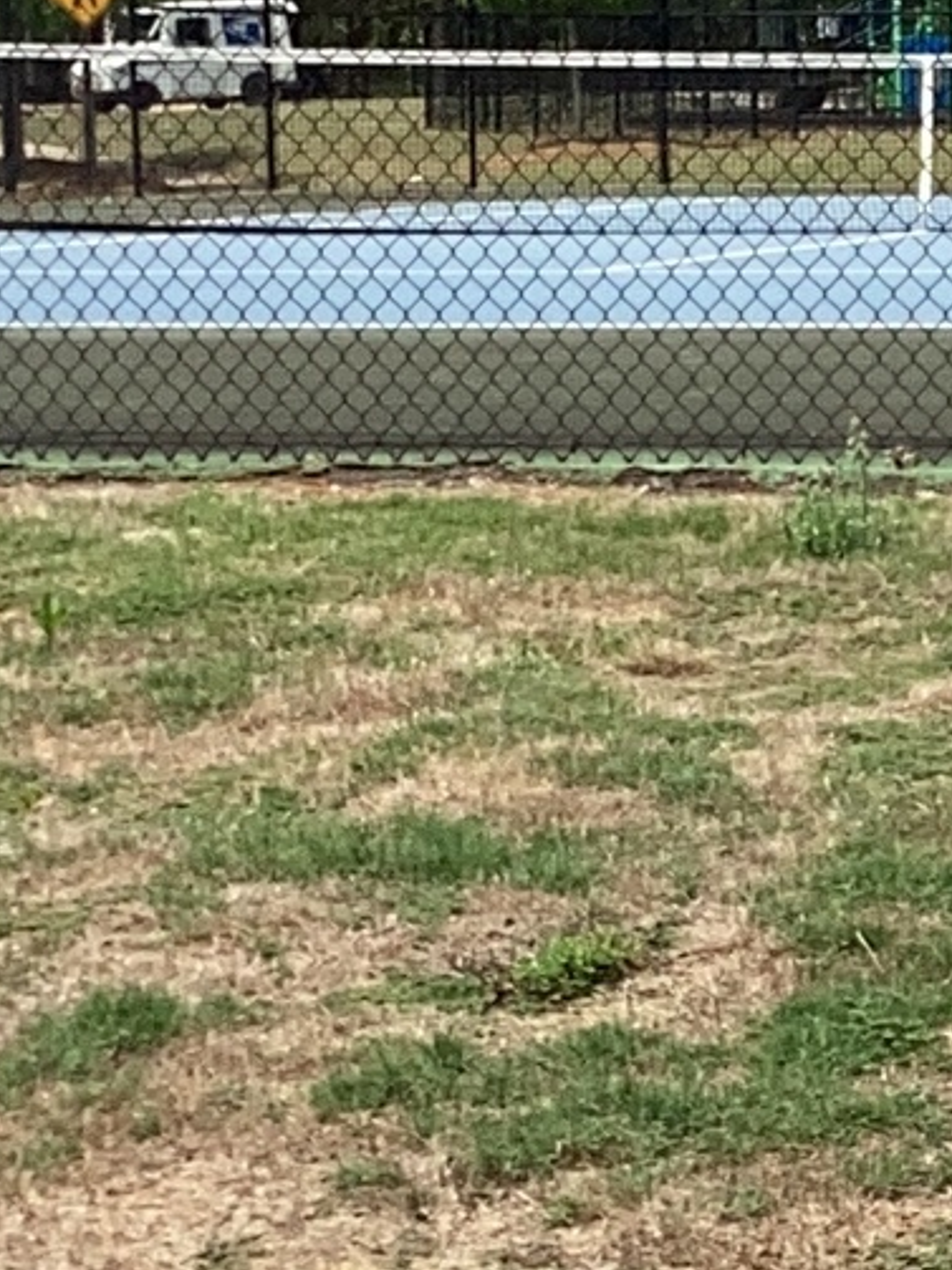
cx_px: 1018
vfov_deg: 13.9
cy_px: 586
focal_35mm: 142
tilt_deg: -7.1
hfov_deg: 10.3
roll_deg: +1.1
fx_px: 5209
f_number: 2.4
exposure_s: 1/1314
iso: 25
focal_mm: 3.3
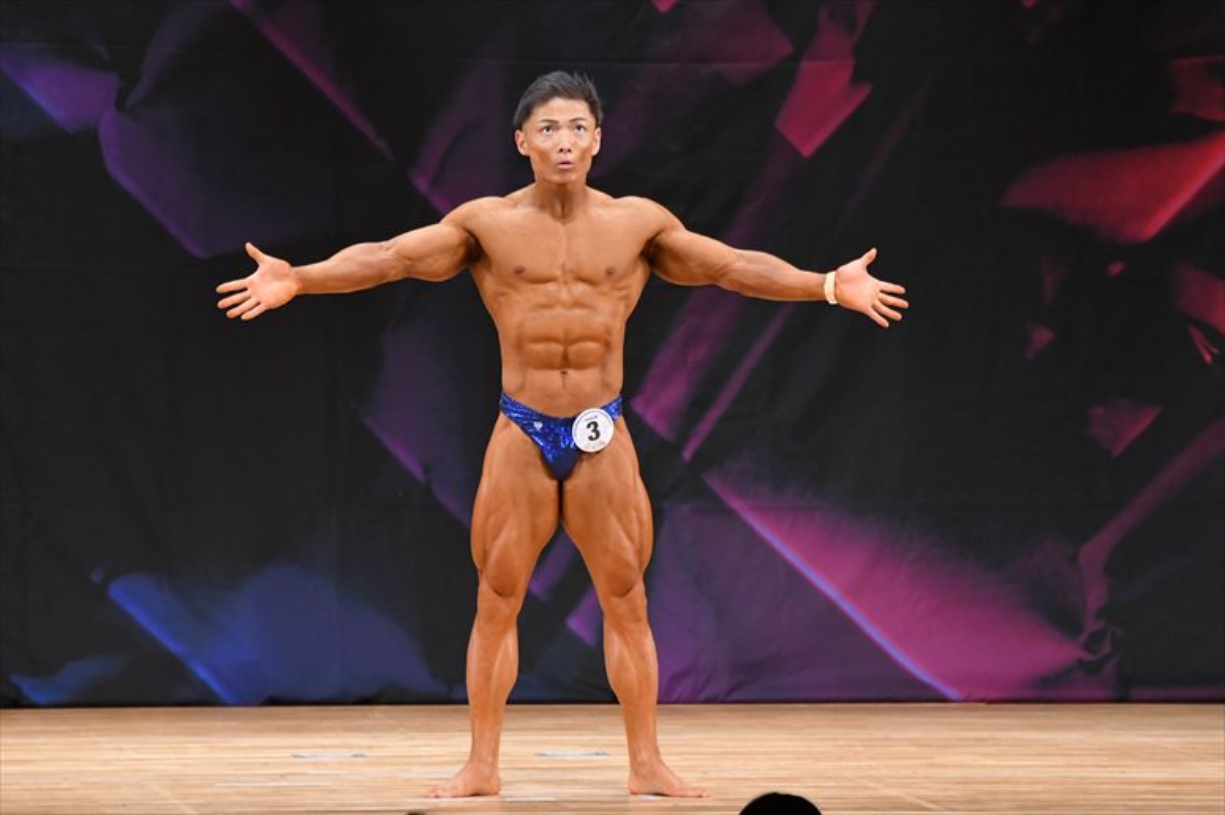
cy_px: 408
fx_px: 10203
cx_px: 612
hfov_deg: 6.9
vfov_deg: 4.6
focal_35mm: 300
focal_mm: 200
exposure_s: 1/400
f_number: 5.6
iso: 3200
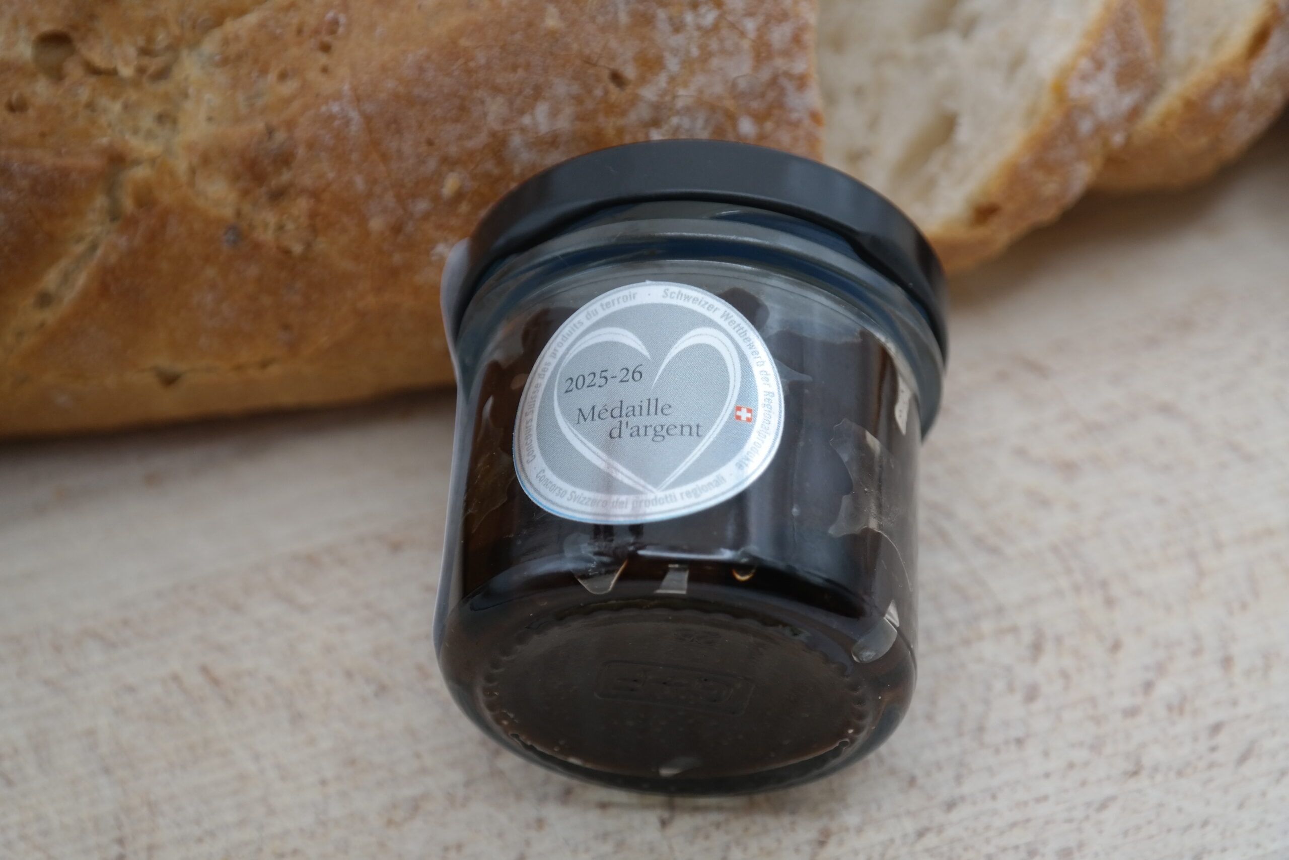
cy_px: 430
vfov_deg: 18.7
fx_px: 2614
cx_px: 644
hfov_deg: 27.7
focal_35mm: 73
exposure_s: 1/80
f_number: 5.6
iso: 400
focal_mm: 48
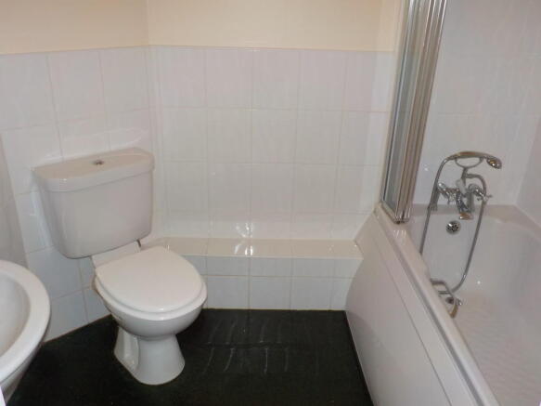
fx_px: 469
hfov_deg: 60.0
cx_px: 270
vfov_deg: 46.8
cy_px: 203
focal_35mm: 30
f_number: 3.3
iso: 200
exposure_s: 1/30
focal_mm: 4.1
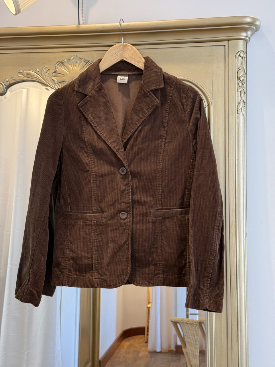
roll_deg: +1.0
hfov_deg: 30.3
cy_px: 184
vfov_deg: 39.7
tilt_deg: -2.9
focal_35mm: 48
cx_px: 138
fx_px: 508
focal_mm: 6.76
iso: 64
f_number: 1.78
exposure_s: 1/100
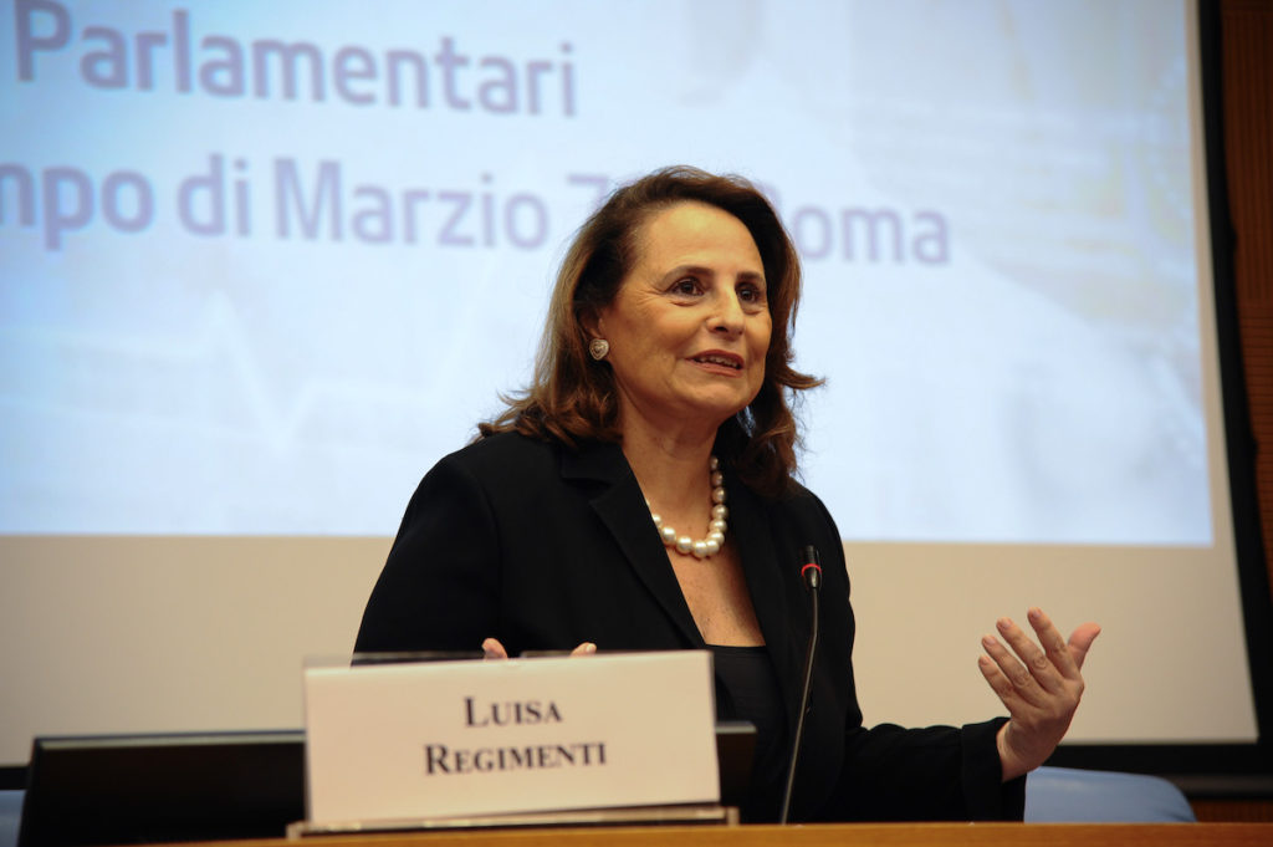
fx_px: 4240
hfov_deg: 17.1
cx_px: 636
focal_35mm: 120
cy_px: 424
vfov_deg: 11.4
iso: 1600
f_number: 4
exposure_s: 1/250
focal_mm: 120
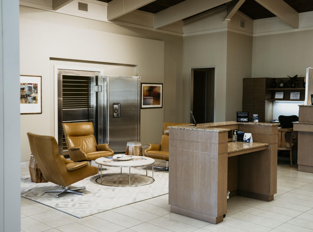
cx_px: 138
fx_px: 366
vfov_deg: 35.2
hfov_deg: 46.2
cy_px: 116
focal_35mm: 41
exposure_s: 1/80
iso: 400
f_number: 4
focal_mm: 37
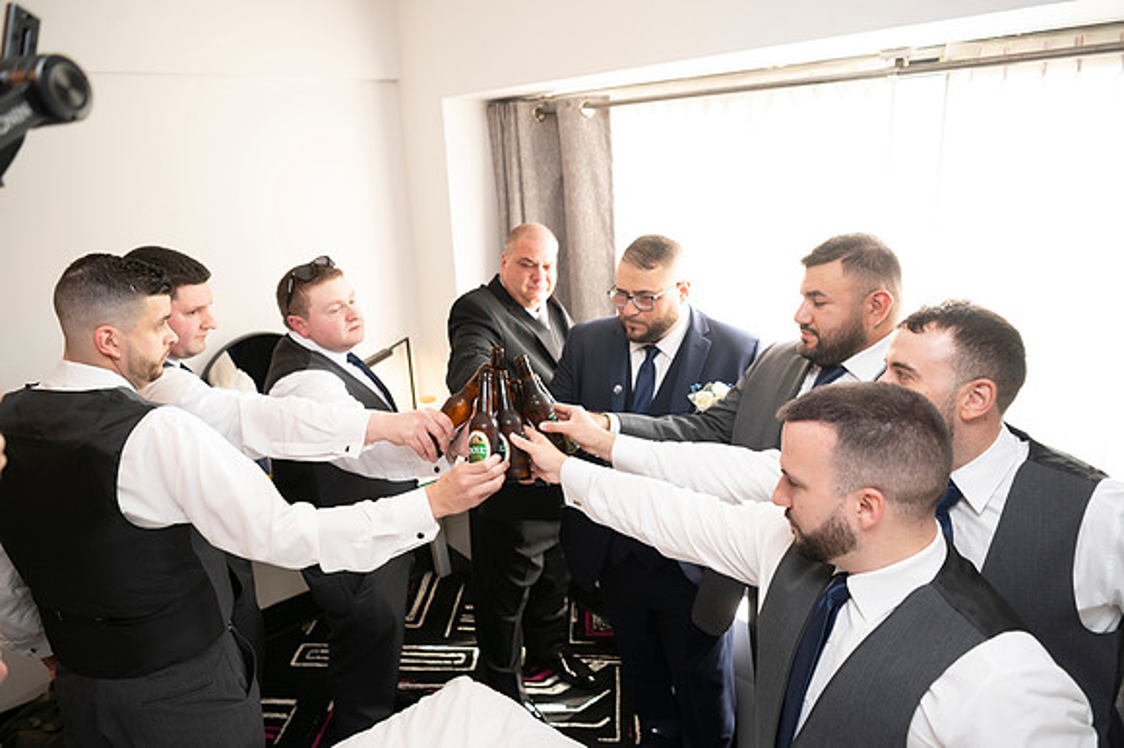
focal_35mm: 24
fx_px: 749
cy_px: 374
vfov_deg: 53.1
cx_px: 562
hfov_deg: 73.8
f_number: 2.8
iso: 800
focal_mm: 24
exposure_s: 1/100
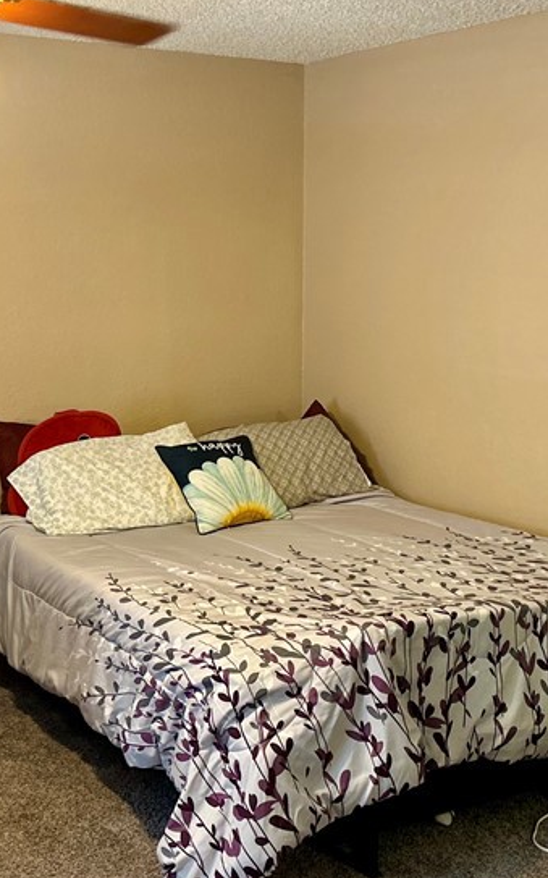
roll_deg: +0.0
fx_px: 1244
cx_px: 291
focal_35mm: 52
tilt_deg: -7.2
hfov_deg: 24.8
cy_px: 407
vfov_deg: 38.9
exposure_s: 1/60
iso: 250
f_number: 1.5
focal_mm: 5.7
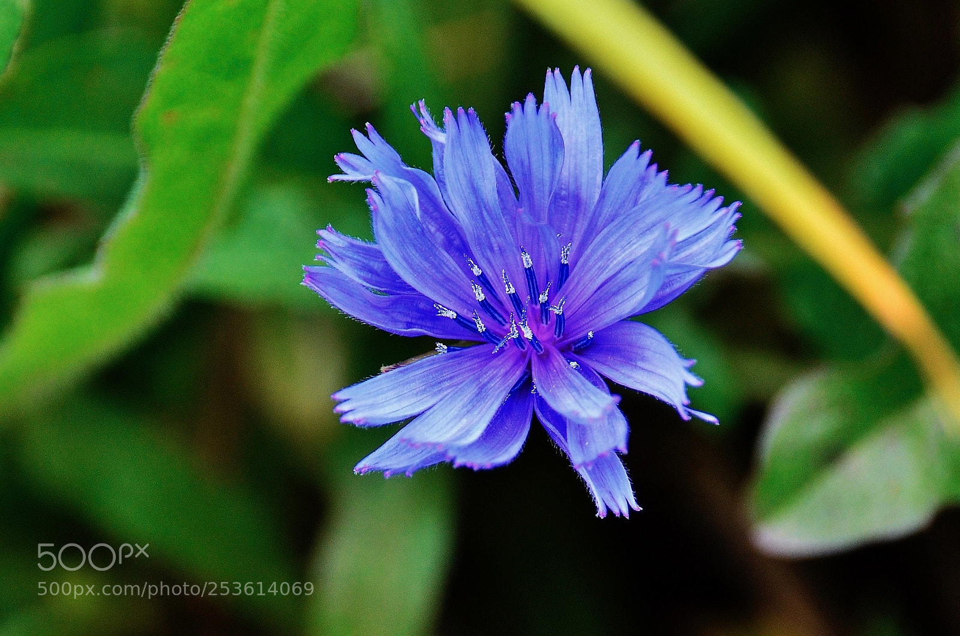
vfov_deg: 7.0
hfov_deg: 10.6
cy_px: 318
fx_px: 5190
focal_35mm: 195
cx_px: 480
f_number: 6
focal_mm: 130
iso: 640
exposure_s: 1/400
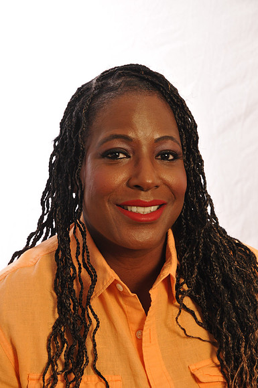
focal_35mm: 105
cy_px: 194
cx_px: 129
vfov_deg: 19.5
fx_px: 1132
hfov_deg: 13.0
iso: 250
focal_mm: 70
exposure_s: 1/100
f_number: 8
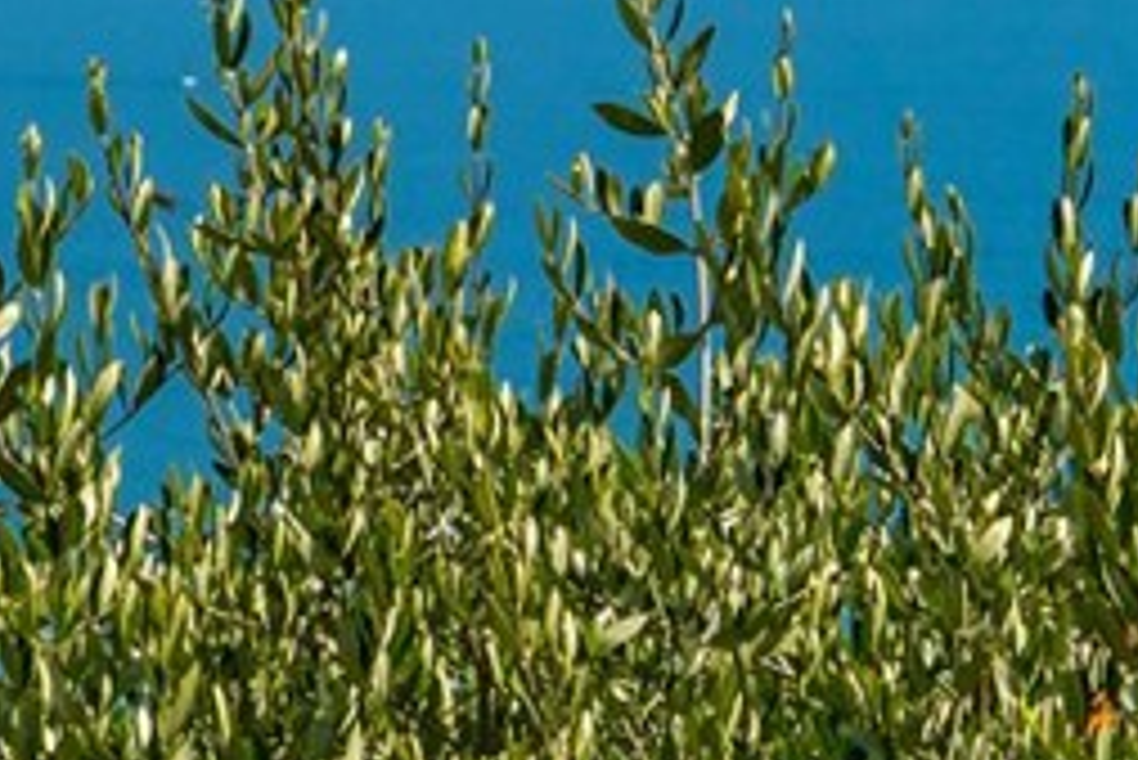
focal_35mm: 539
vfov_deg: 2.6
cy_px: 416
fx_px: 17047
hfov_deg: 3.8
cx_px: -535
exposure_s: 1/400
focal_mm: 89
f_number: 10
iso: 500
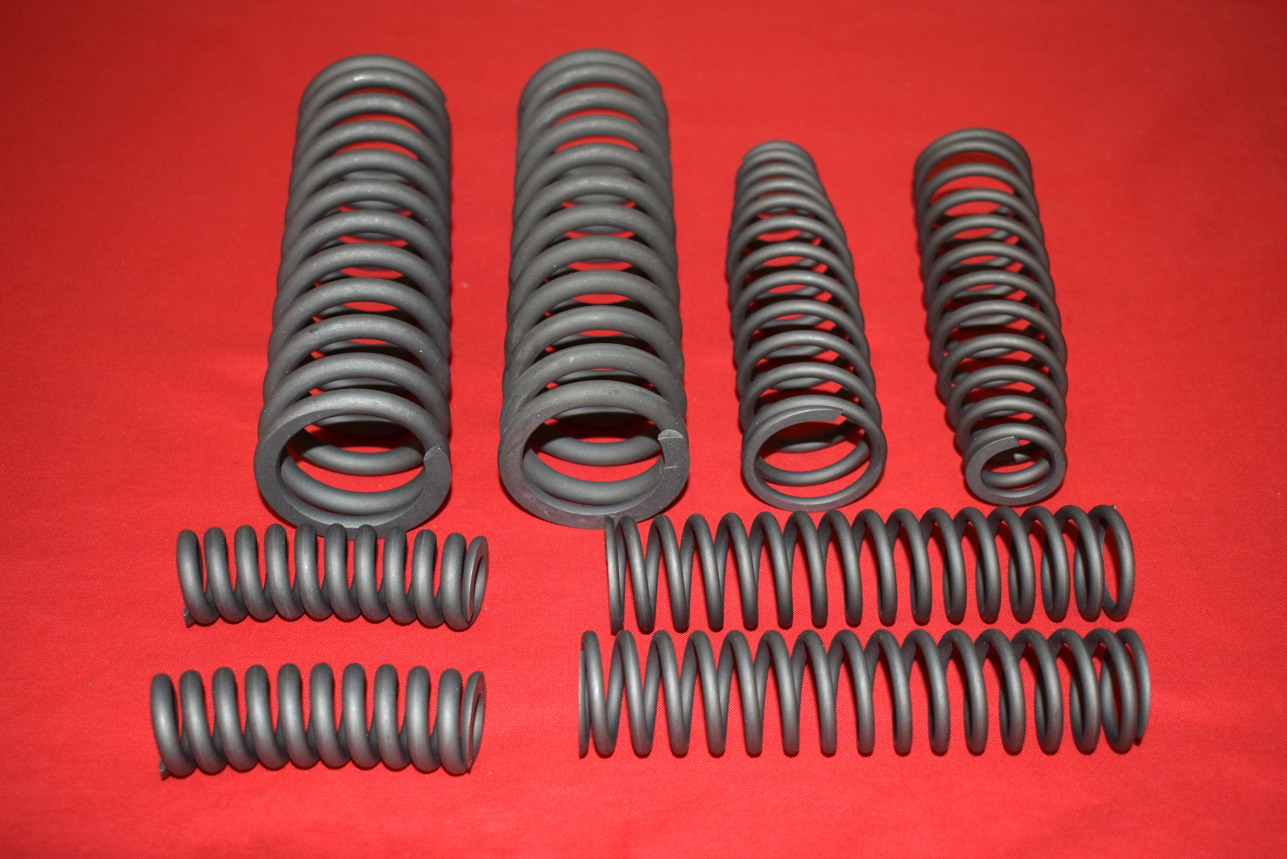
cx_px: 644
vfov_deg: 29.9
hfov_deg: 43.6
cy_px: 430
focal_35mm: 45
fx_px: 1609
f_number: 5
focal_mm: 30
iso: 1250
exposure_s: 1/200
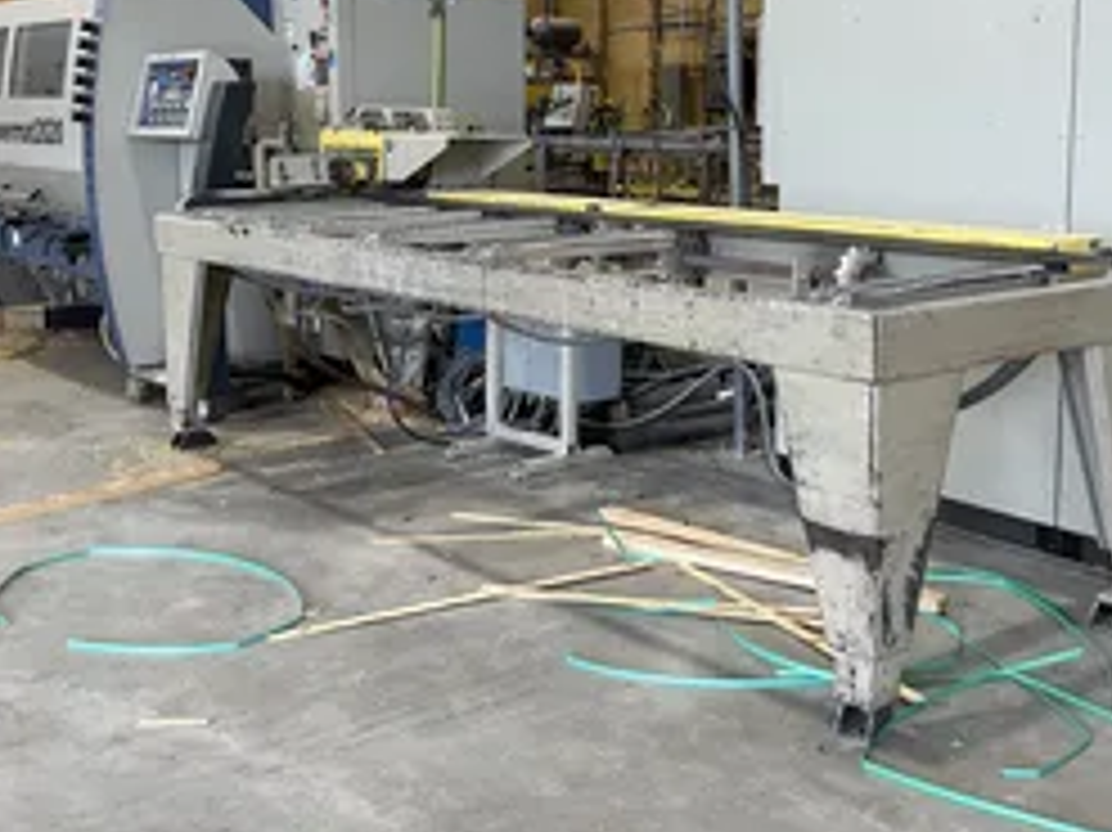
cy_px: 301
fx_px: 1509
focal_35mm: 47
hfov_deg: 40.4
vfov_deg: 30.7
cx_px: 590
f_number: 1.8
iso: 50
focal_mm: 3
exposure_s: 1/122
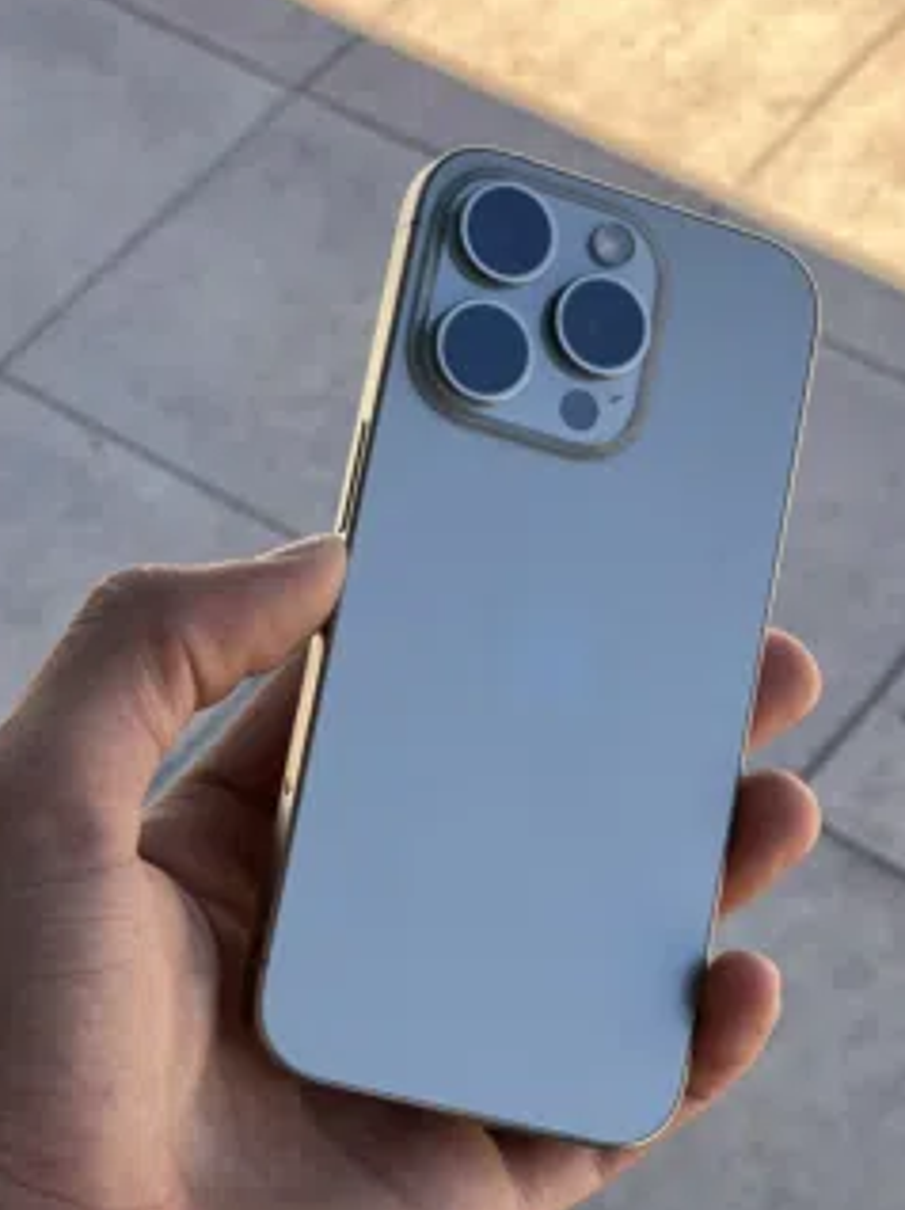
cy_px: 624
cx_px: 491
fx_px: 3386
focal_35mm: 97
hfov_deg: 15.2
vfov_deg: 20.2
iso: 25
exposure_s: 1/196
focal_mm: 9
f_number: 2.8
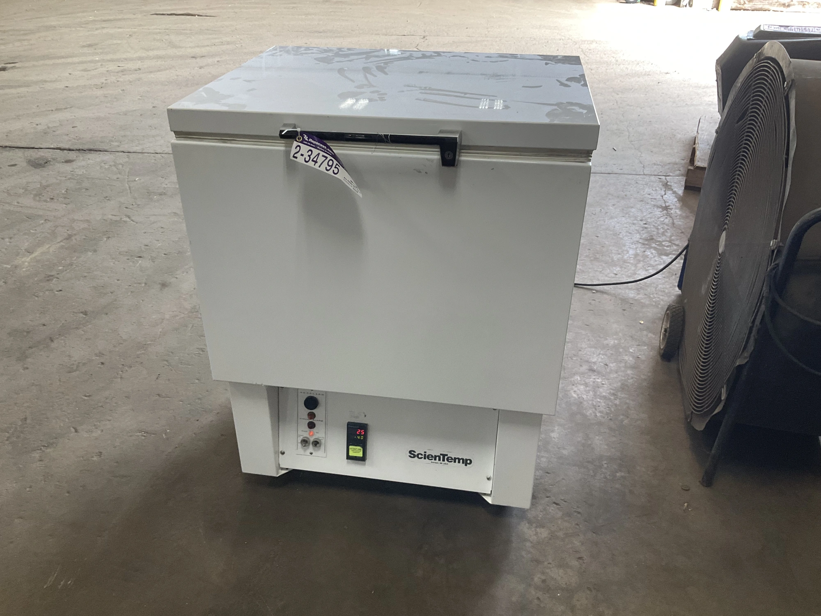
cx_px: 410
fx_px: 688
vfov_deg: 48.2
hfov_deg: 61.7
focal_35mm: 29
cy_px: 308
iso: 64
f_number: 1.8
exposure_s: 1/79
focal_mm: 3
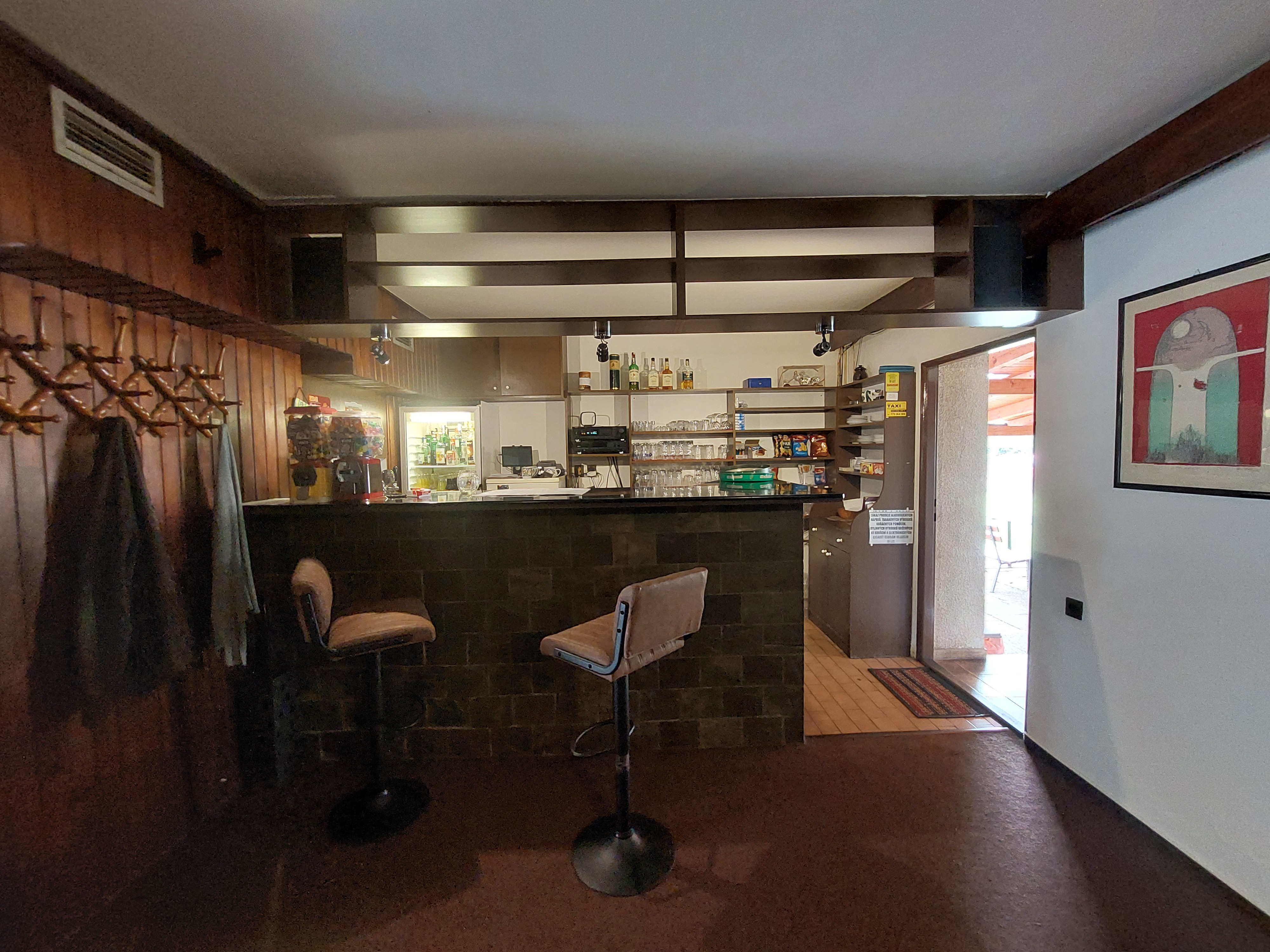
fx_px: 477
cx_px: 635
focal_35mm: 13
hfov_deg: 106.2
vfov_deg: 89.9
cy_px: 476
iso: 500
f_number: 2.2
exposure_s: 1/25
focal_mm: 1.74
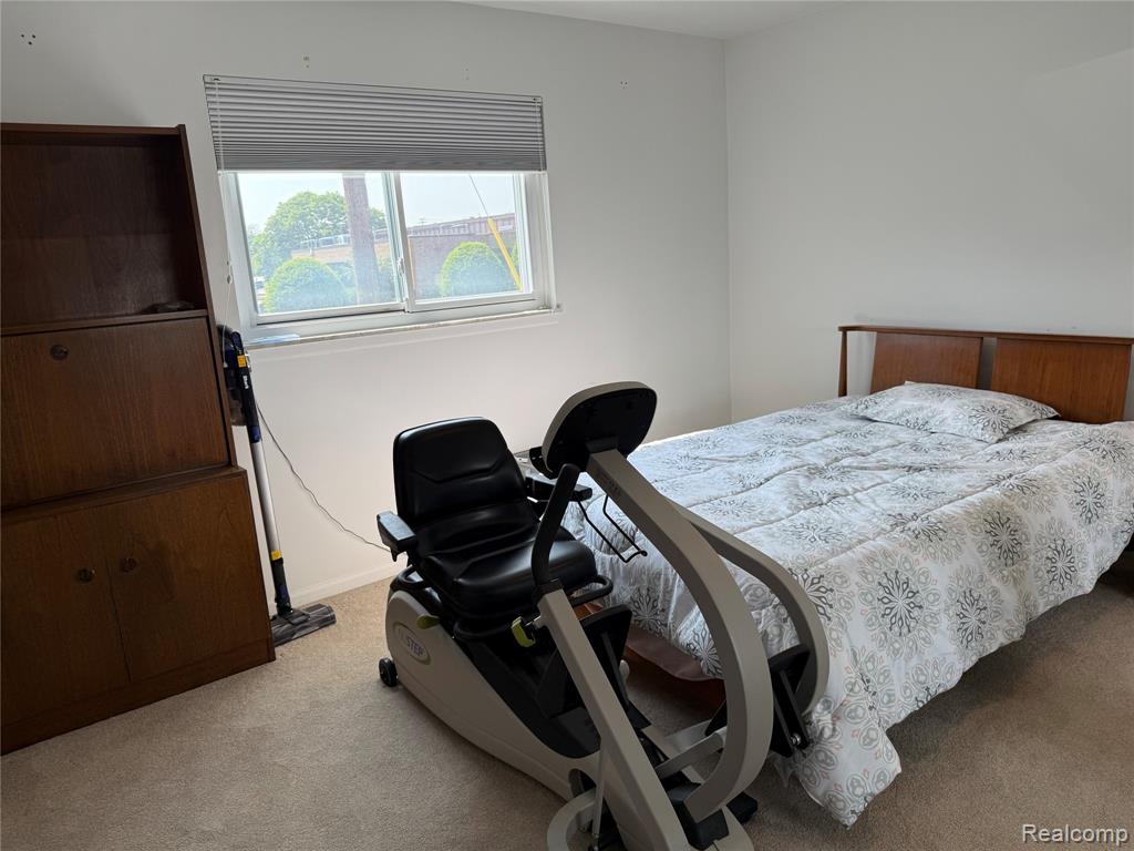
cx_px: 567
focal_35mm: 24
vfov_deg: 56.8
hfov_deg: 71.6
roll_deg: +3.1
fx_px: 786
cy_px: 426
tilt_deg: -11.1
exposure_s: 1/360
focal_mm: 6.76
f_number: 1.78
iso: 80
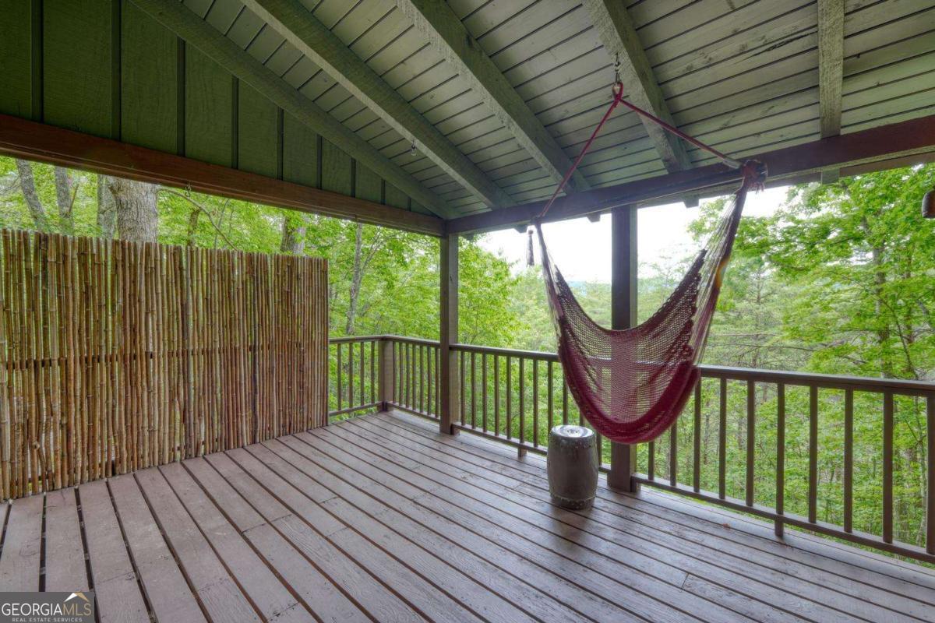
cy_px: 312
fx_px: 390
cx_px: 468
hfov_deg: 100.4
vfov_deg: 77.3
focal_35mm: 15
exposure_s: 2.5
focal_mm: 10
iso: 100
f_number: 9
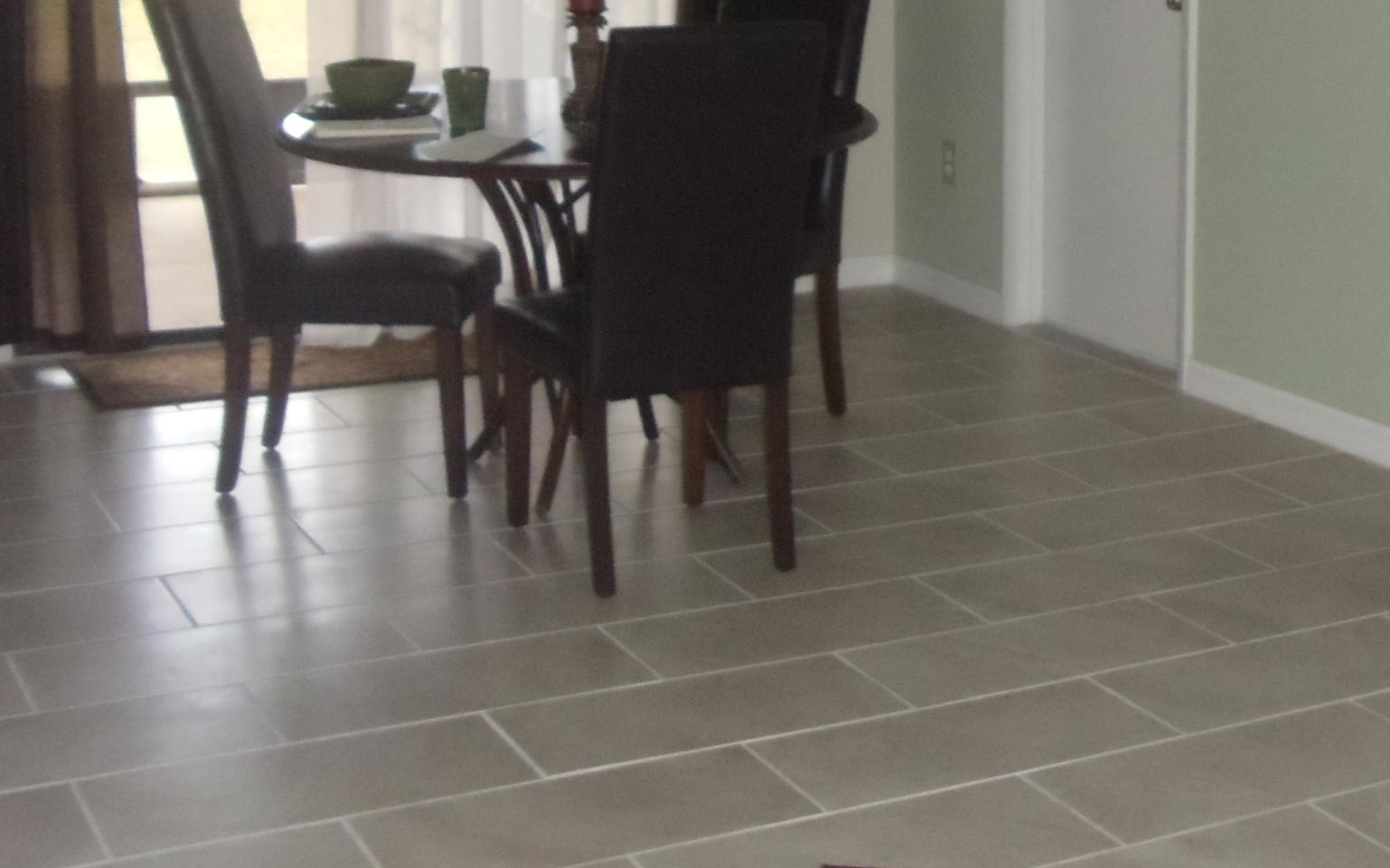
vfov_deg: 14.3
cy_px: 130
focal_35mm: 91
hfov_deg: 22.6
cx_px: 1052
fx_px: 3447
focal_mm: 6
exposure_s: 1/30
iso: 400
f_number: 3.5
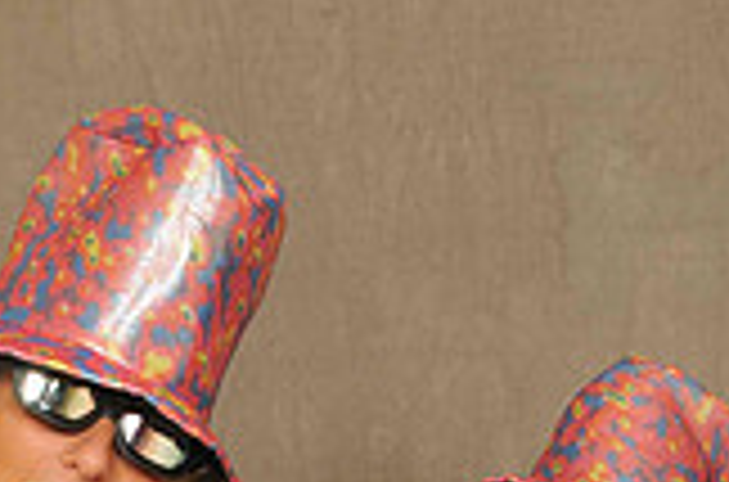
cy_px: 822
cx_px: 684
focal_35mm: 172
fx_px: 3473
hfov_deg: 11.9
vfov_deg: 7.7
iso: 200
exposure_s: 1/125
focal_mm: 32
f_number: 6.3
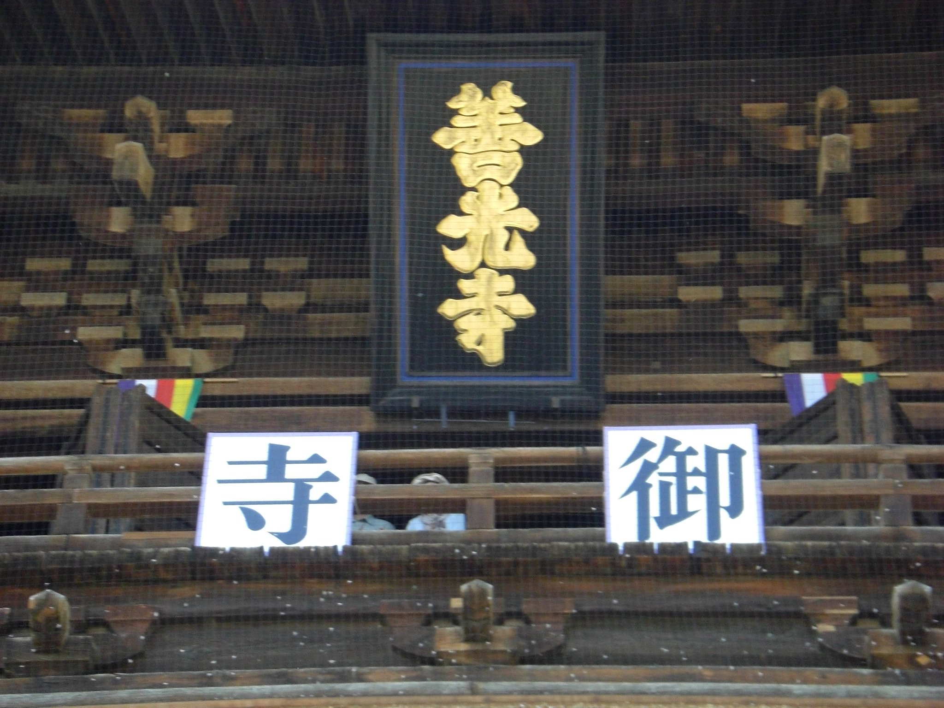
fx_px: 3109
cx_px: 472
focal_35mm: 114
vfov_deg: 13.0
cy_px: 354
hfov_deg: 17.3
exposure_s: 1/200
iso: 200
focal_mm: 18.9
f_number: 4.3
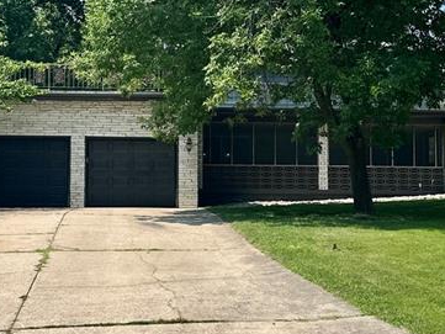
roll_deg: +1.8
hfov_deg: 28.5
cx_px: 182
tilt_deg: +3.7
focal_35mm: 68
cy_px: 155
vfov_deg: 21.6
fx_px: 874
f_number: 1.78
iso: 80
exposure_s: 1/4762
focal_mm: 6.86
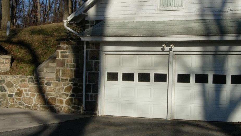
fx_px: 415
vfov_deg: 18.5
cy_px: 54
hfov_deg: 32.2
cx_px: 150
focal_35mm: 65
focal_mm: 7.8
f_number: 4.8
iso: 64
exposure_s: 1/836
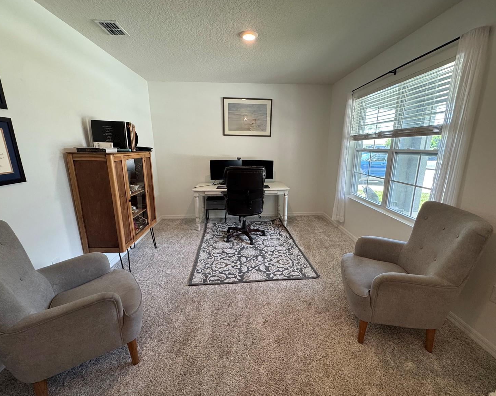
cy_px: 200
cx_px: 258
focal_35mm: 15
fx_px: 220
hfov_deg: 96.8
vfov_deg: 84.0
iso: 200
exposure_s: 1/120
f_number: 2.2
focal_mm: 2.22
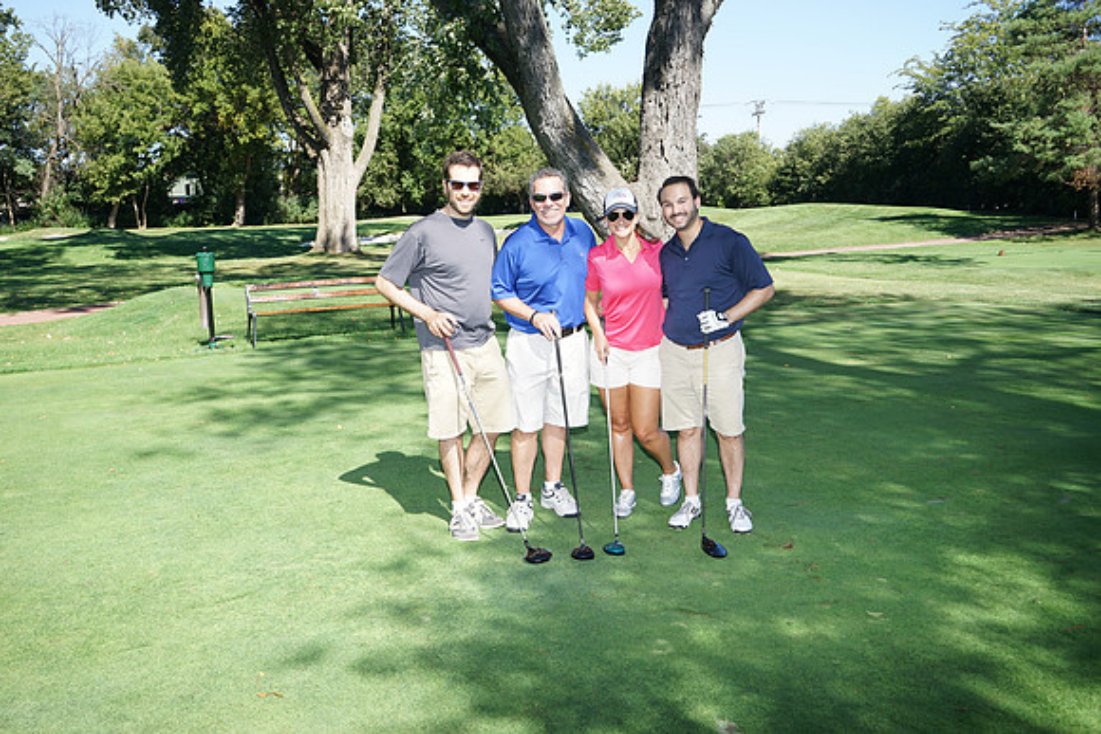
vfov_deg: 40.0
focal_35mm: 33
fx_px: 1009
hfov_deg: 57.2
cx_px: 550
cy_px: 367
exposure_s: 1/250
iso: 200
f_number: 7.1
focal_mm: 33
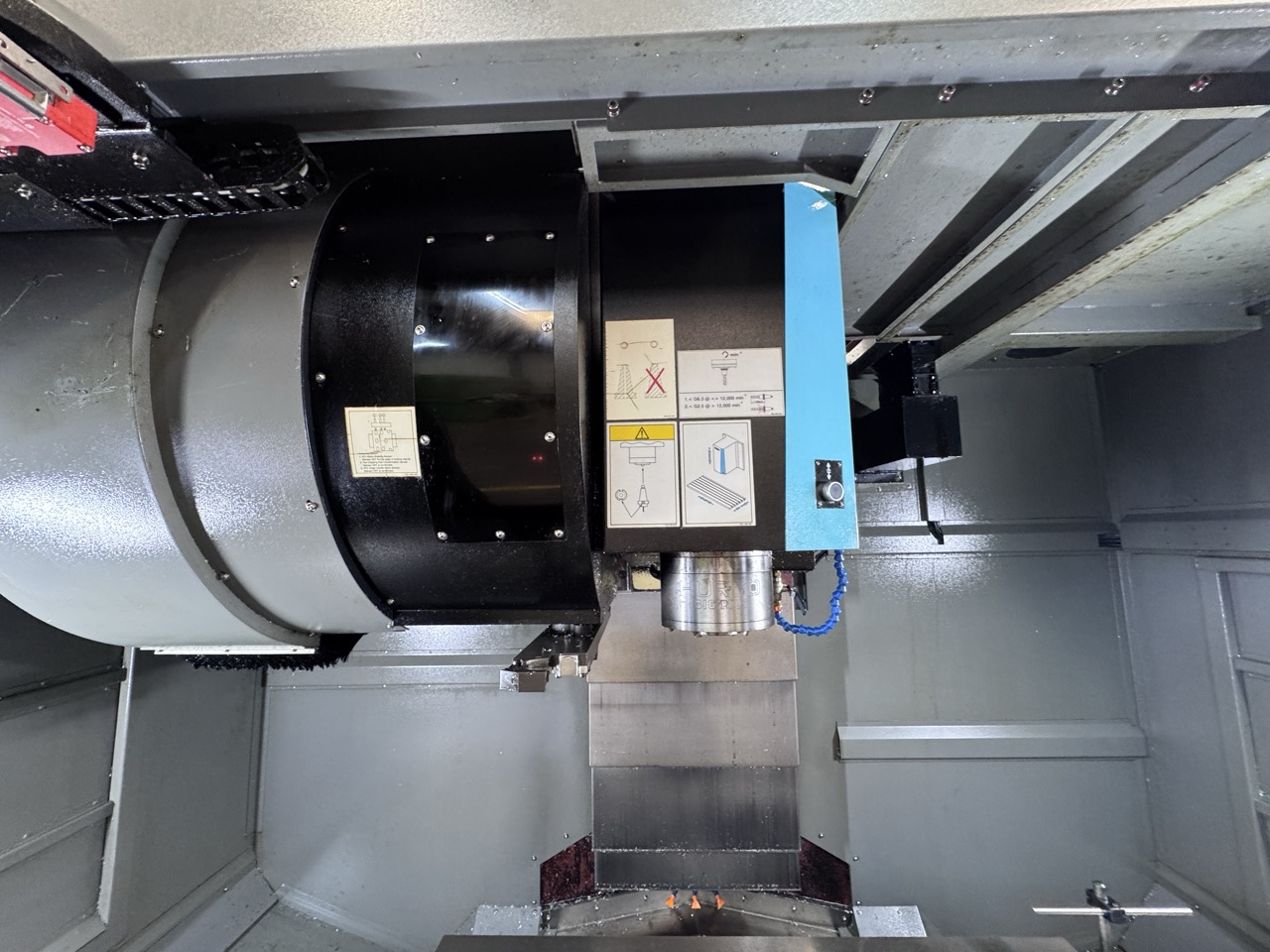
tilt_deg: +5.9
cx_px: 635
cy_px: 476
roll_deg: -0.2
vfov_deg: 85.7
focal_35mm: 14
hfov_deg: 102.1
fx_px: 514
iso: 250
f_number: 2.2
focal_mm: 2.22
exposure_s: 1/60
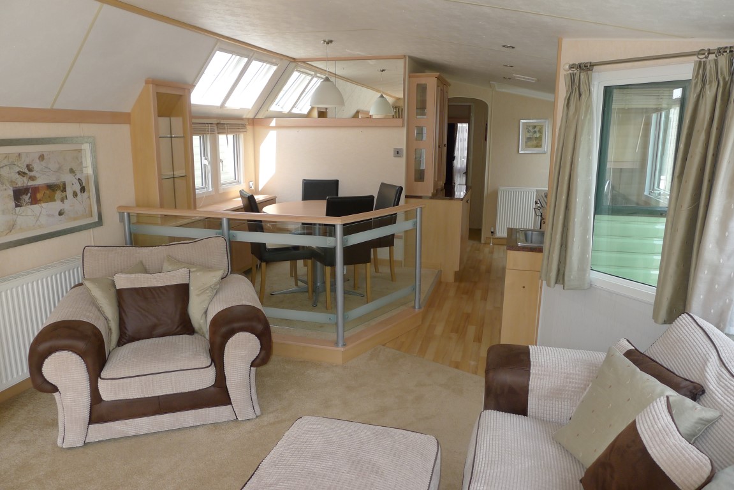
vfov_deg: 53.2
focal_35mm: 24
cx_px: 367
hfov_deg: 73.7
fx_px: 489
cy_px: 245
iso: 100
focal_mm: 5.1
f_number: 2.8
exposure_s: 1/200
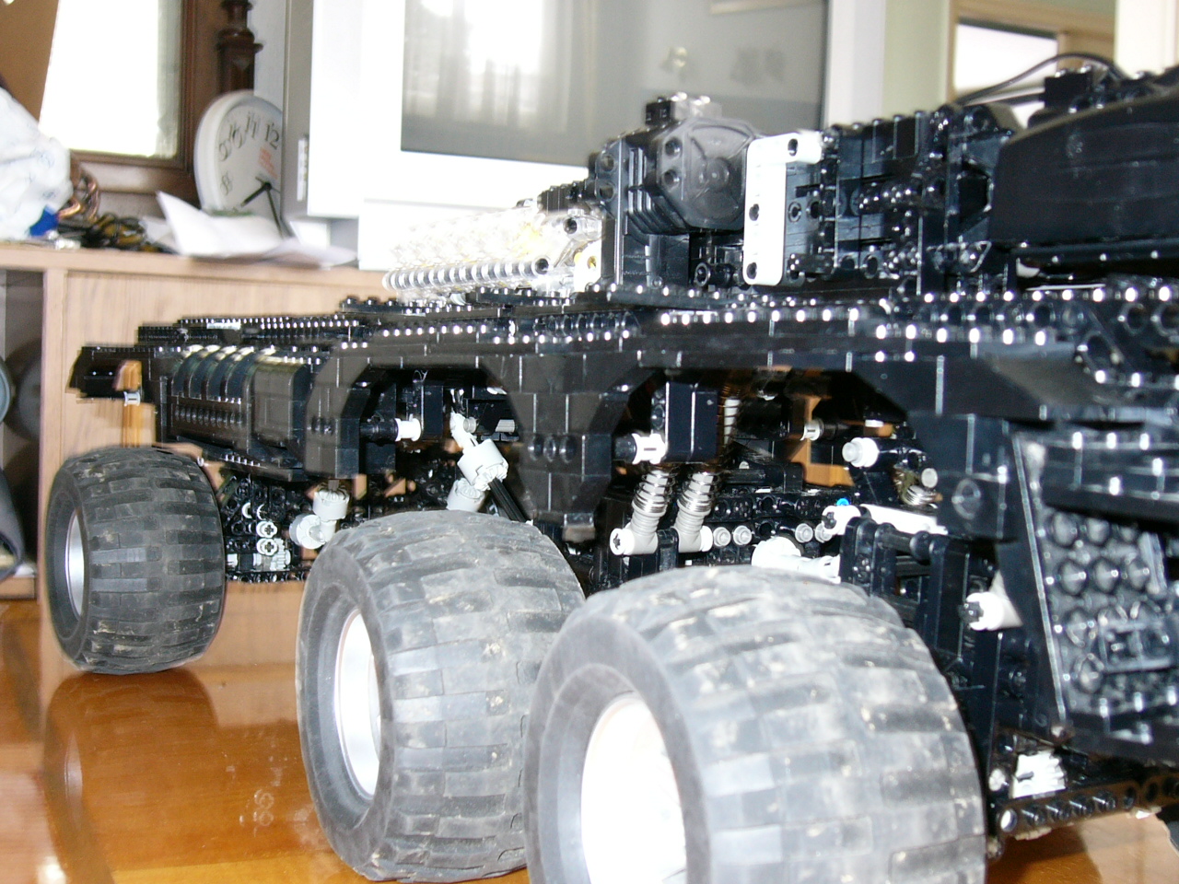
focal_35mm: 46
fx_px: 1567
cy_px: 442
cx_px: 590
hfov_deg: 41.2
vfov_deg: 31.5
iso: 150
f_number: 3.2
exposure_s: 1
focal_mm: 7.6
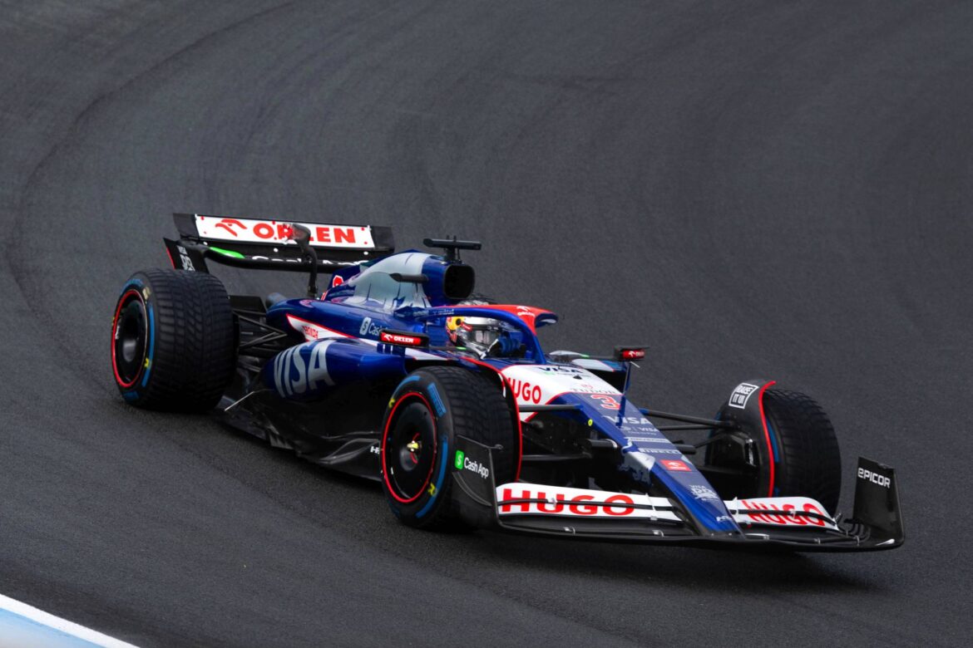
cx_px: 486
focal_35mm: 84
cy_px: 324
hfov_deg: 24.2
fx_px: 2270
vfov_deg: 16.3
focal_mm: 84
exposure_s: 1/2500
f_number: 3.2
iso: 200
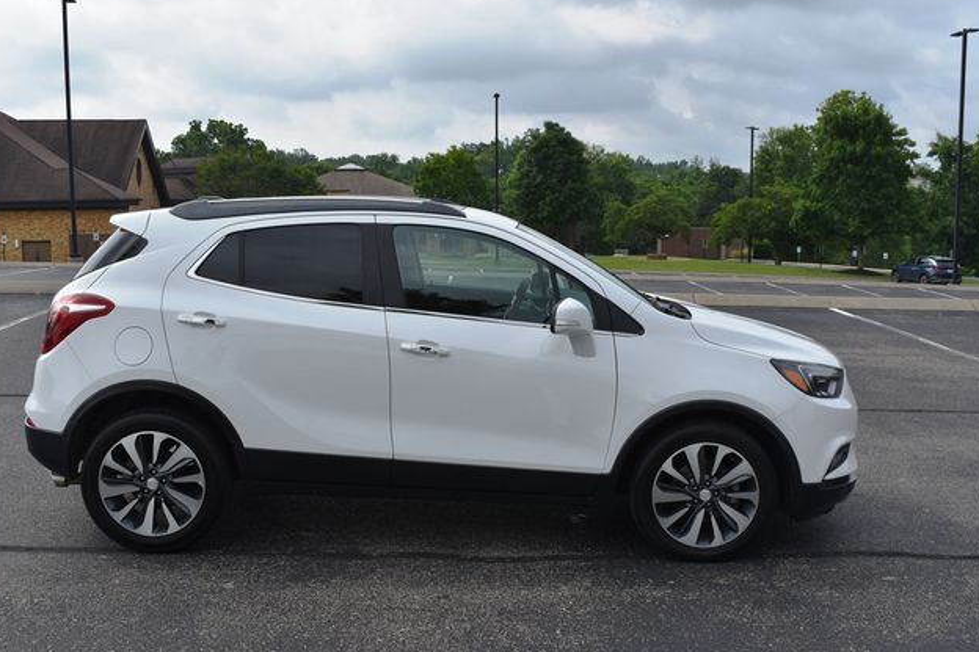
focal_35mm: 40
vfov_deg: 33.4
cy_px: 324
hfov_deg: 48.5
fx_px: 1088
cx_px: 485
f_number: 9
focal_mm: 26
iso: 100
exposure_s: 1/320
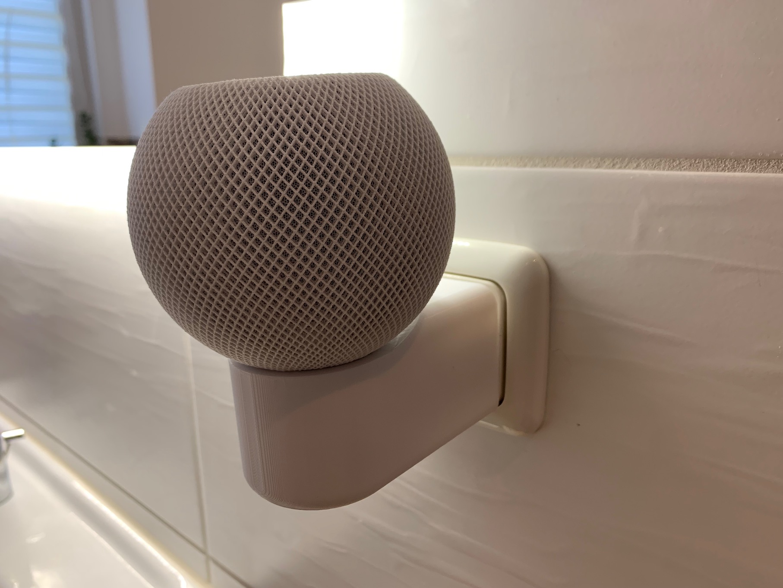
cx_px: 392
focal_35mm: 26
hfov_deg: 67.3
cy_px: 294
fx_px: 588
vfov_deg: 53.1
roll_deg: +0.3
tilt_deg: -12.4
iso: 50
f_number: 1.8
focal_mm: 4.25
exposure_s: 1/100
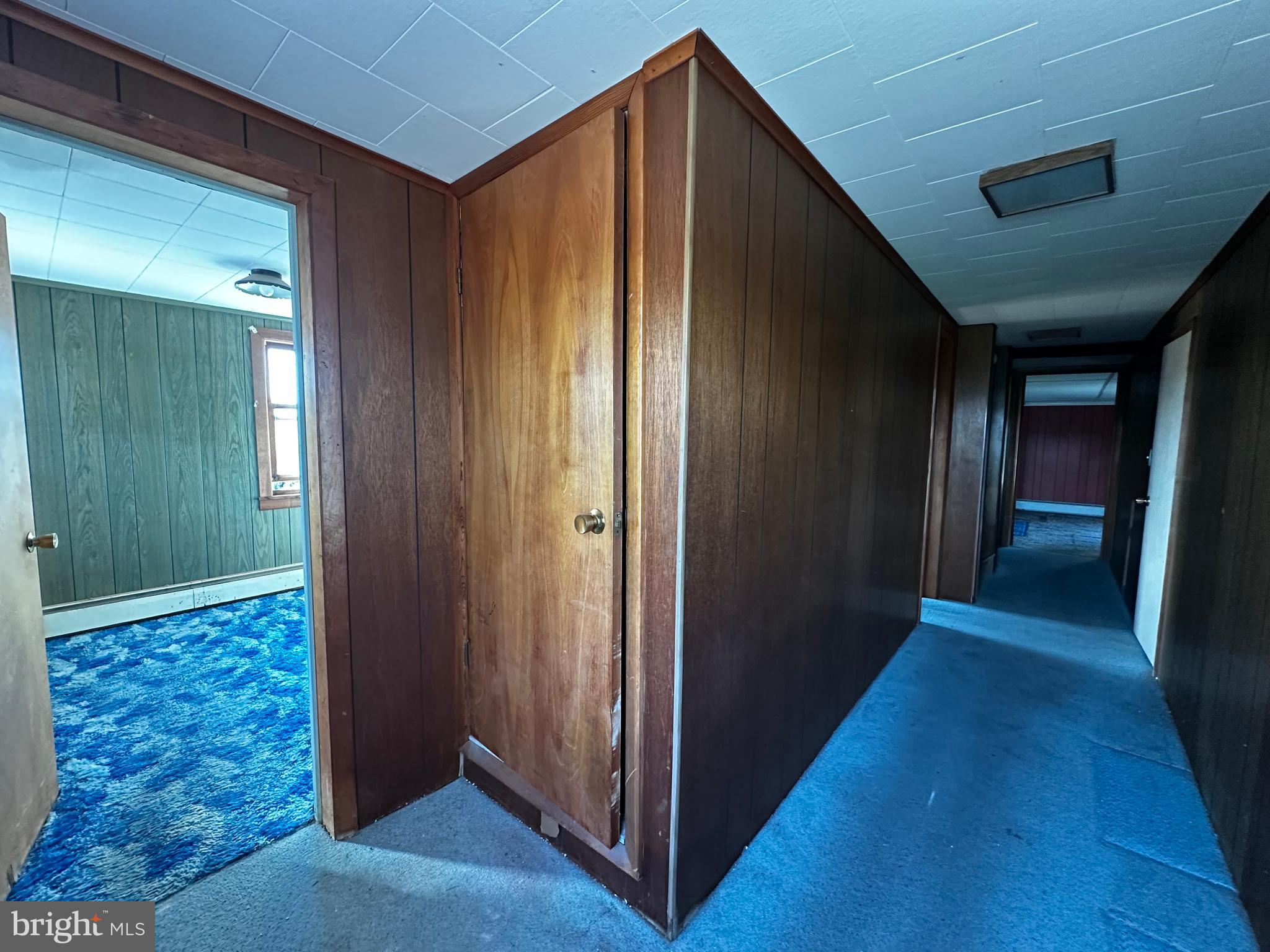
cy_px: 476
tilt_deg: -5.5
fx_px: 514
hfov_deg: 102.1
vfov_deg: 85.7
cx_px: 635
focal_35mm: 14
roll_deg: -1.7
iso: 400
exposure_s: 1/60
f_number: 2.2
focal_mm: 2.22
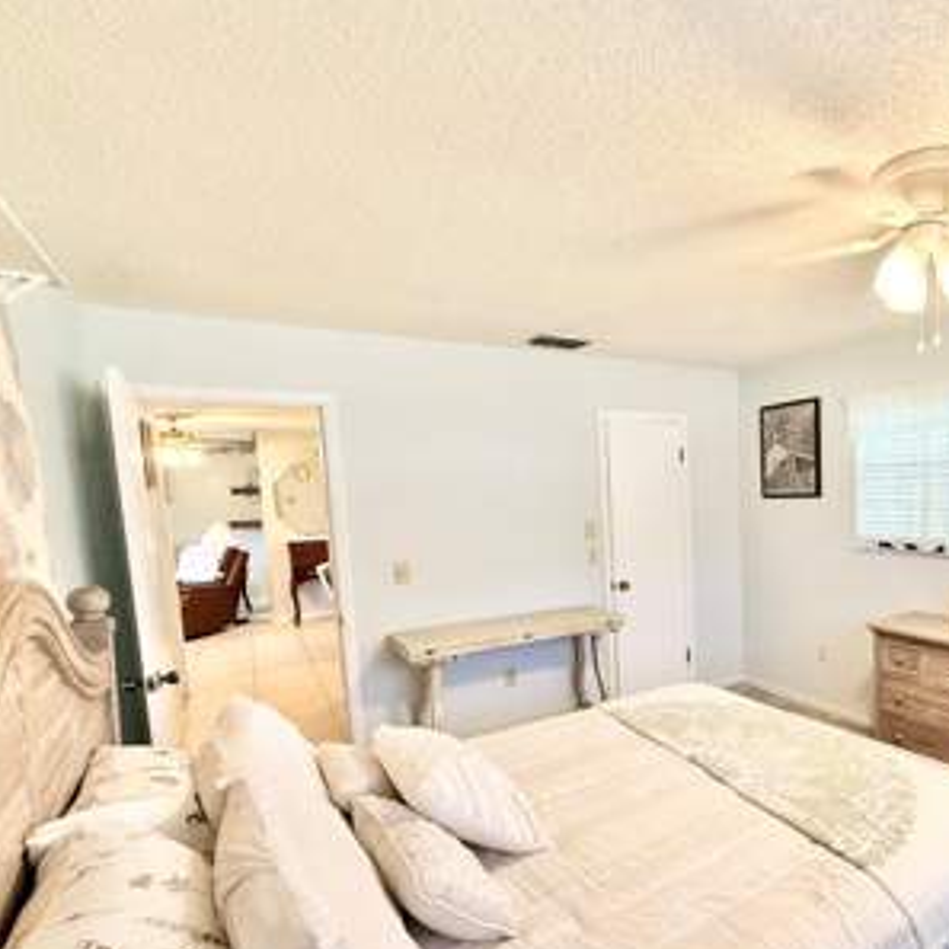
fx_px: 620
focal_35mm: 20
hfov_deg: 70.8
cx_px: 687
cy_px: 546
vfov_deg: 74.4
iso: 320
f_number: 2.2
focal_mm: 2.22
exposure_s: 1/120
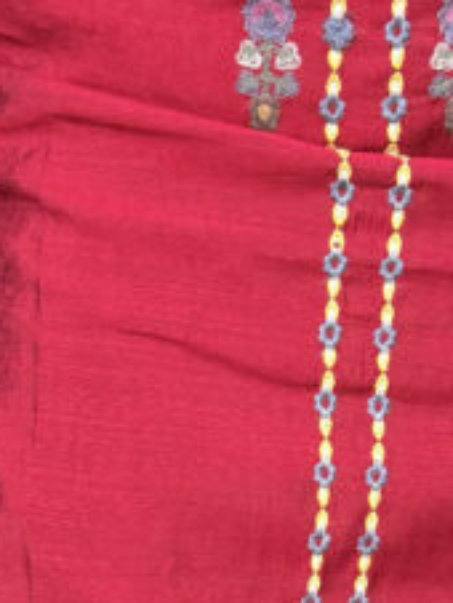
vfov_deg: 19.1
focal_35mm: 99
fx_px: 1724
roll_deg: +0.2
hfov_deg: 14.9
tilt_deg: -22.7
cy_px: 647
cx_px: 298
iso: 250
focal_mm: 6.76
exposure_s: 1/50
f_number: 1.78
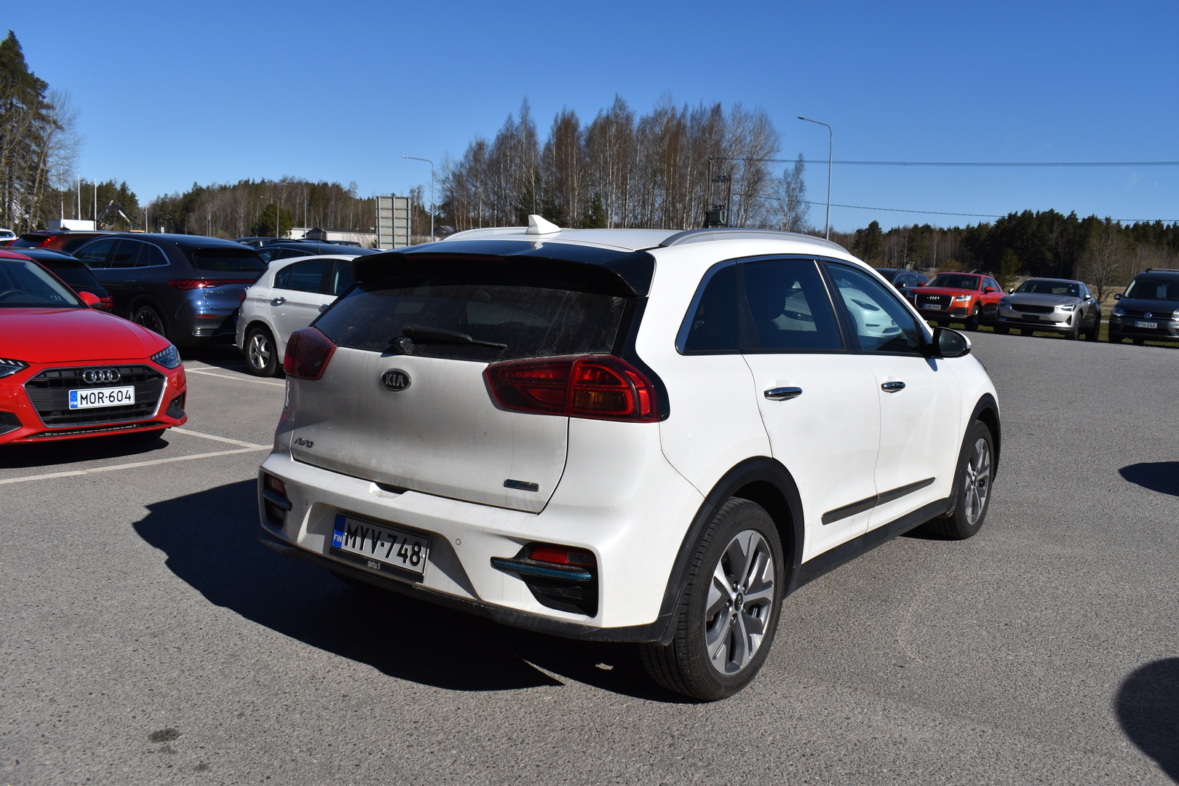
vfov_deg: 43.6
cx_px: 590
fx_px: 982
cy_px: 393
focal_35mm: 30
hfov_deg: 61.9
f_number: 9.5
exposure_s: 1/1000
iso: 200
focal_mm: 20
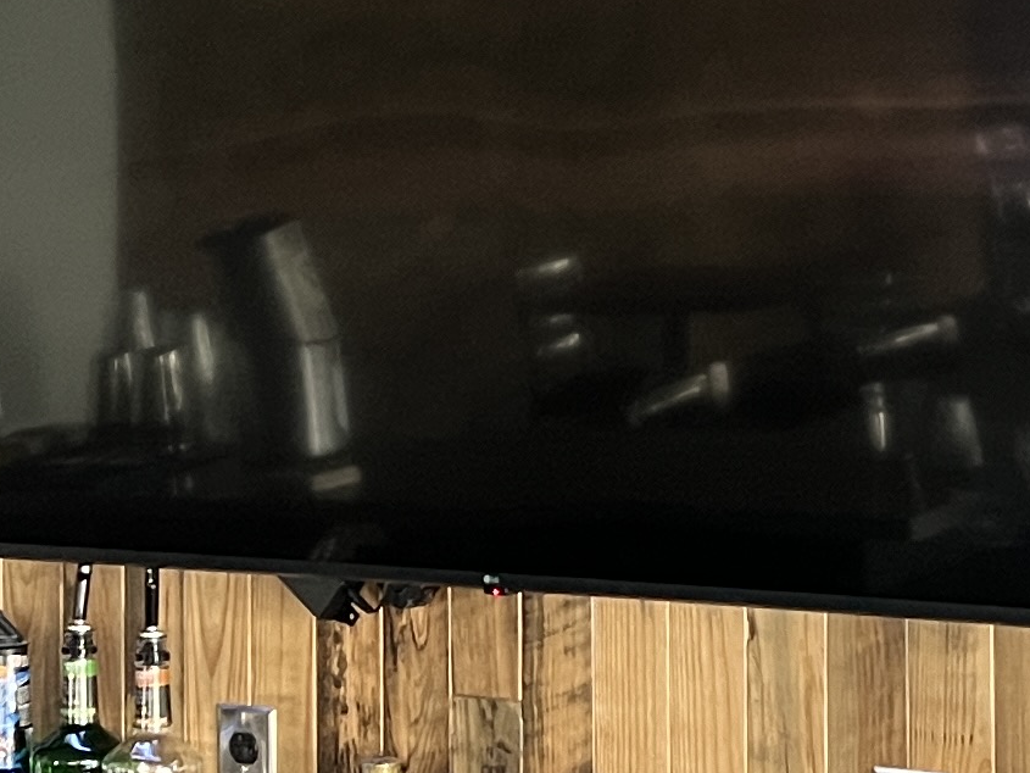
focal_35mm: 124
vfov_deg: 11.9
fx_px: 3690
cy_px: 207
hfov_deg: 15.9
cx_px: 674
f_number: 1.5
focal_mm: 5.7
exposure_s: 1/60
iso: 500
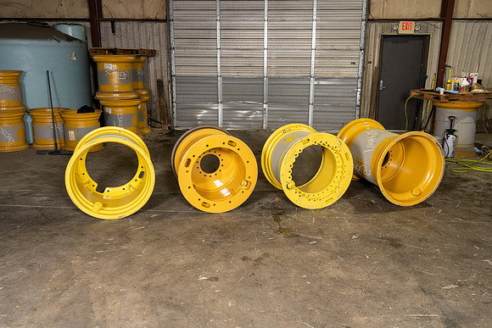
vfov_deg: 42.3
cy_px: 164
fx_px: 424
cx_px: 246
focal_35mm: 31
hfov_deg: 60.3
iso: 800
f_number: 5.6
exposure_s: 1/60
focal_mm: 31
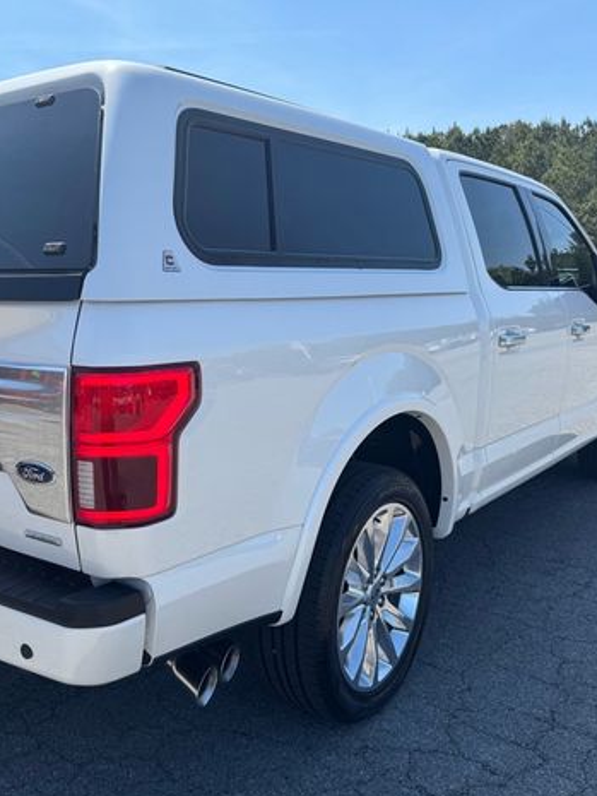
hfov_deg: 42.1
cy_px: 407
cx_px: 176
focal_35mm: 33
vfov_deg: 55.3
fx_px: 758
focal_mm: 6.76
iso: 80
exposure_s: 1/2252
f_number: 1.78
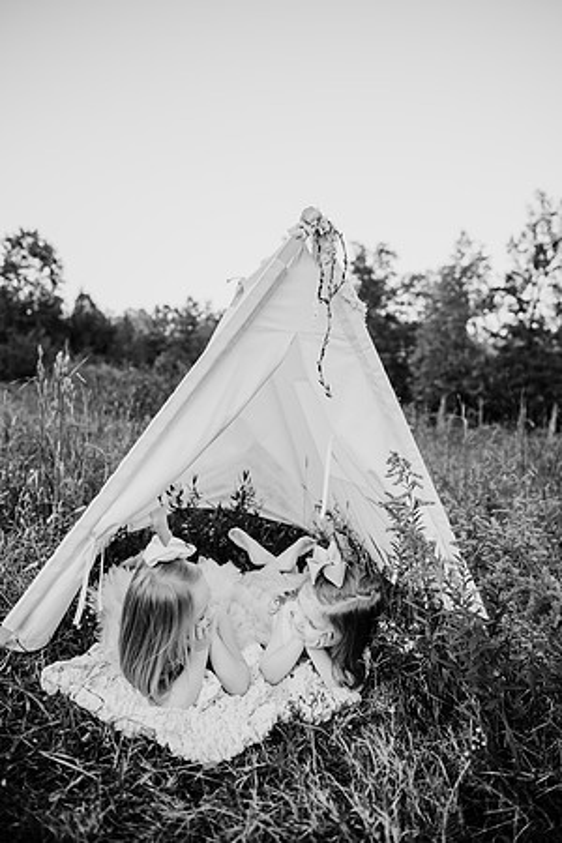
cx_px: 281
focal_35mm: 24
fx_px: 562
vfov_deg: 73.7
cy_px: 422
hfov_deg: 53.1
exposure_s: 1/400
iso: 250
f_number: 2.5
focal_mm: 24
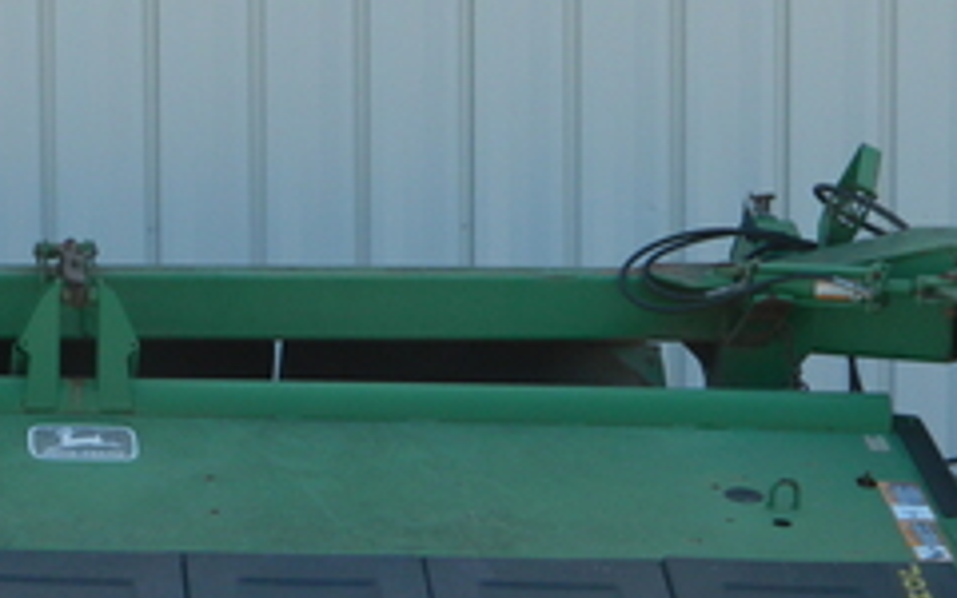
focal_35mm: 168
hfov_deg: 12.4
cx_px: 179
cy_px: 765
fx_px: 4382
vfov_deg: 7.7
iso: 80
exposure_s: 1/400
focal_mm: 12.6
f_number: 4
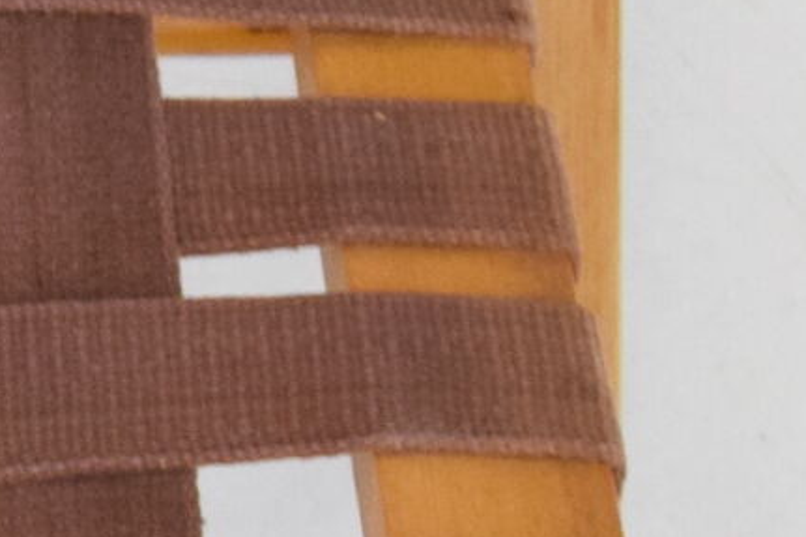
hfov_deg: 7.9
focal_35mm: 250
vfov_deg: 5.5
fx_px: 5595
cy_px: 472
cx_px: -742
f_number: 6.3
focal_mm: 24
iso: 1600
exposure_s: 1/160
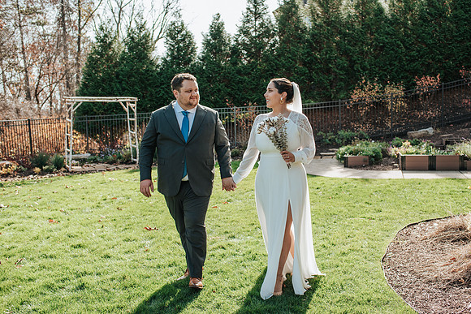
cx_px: 250
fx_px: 492
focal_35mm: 38
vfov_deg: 35.5
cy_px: 157
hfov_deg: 51.2
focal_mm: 35
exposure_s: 1/1250
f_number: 3.5
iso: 320
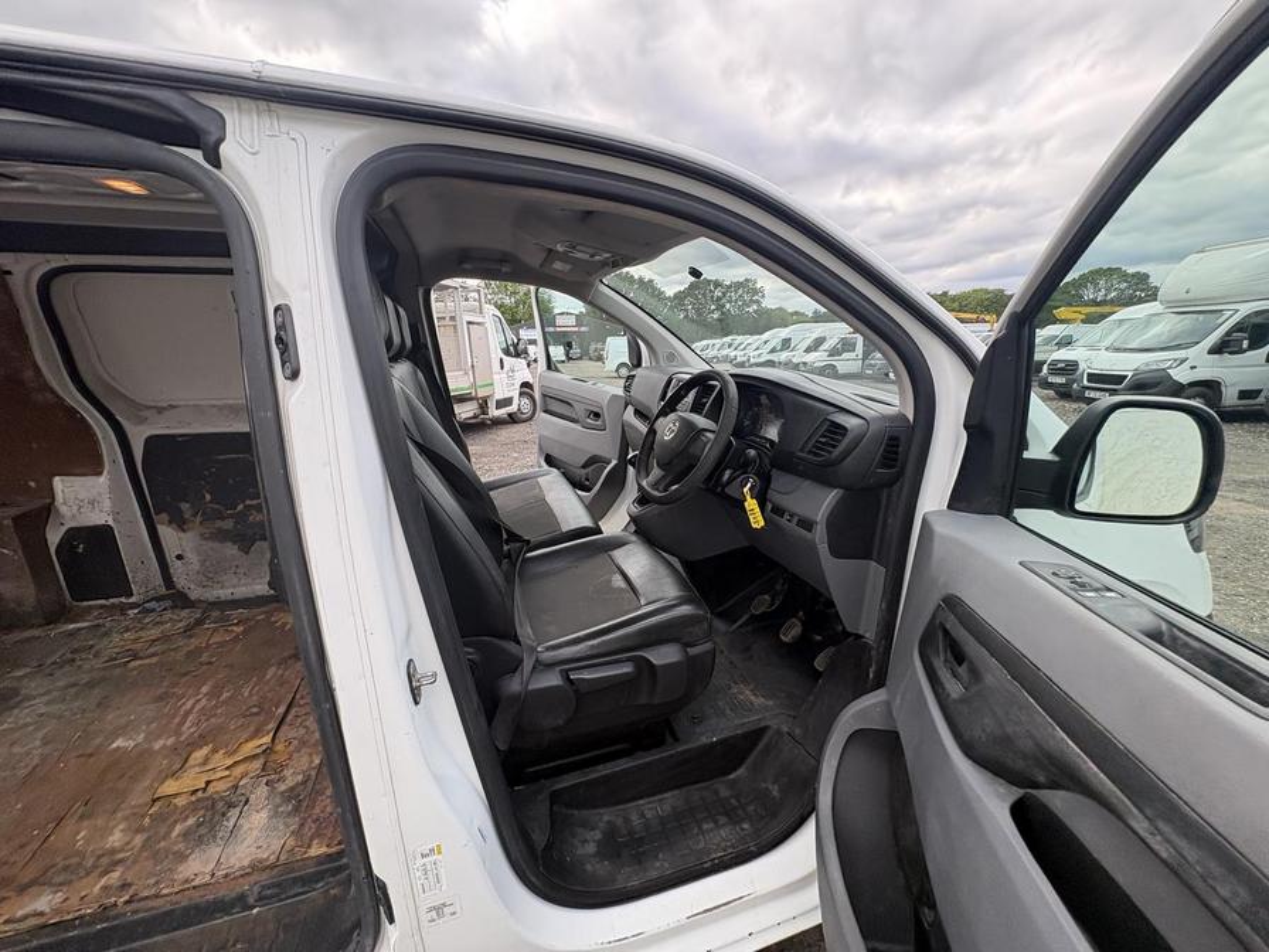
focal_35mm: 14
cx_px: 634
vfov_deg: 85.7
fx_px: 513
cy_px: 476
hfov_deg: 102.1
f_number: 2.2
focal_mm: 2.22
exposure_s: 1/255
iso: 64
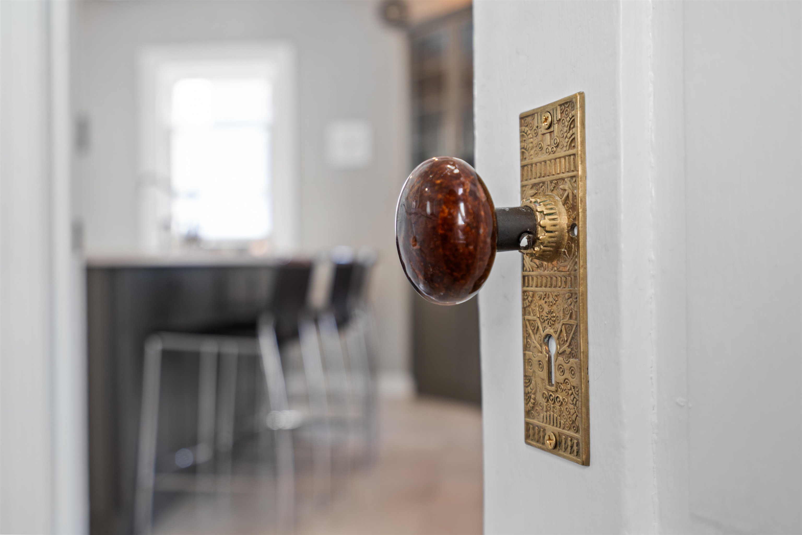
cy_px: 268
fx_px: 780
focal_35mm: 35
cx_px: 401
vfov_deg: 37.9
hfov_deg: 54.4
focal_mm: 35
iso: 100
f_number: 4.5
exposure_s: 1/8
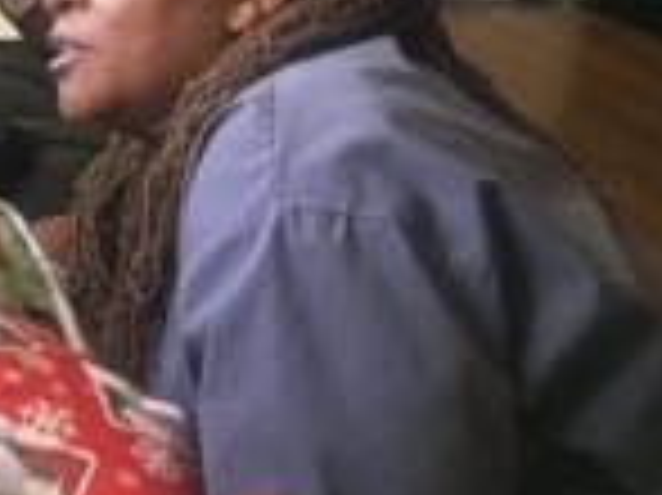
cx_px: -86
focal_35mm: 79
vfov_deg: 18.5
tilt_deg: -21.8
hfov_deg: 23.1
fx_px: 1510
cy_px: 135
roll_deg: -1.9
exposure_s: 1/30
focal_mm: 4.15
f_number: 2.2
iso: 160
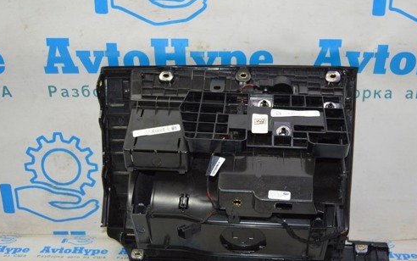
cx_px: 233
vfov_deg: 28.2
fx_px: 519
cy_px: 146
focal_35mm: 46
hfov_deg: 43.7
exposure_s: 1/60
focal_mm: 23
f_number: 4
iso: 400
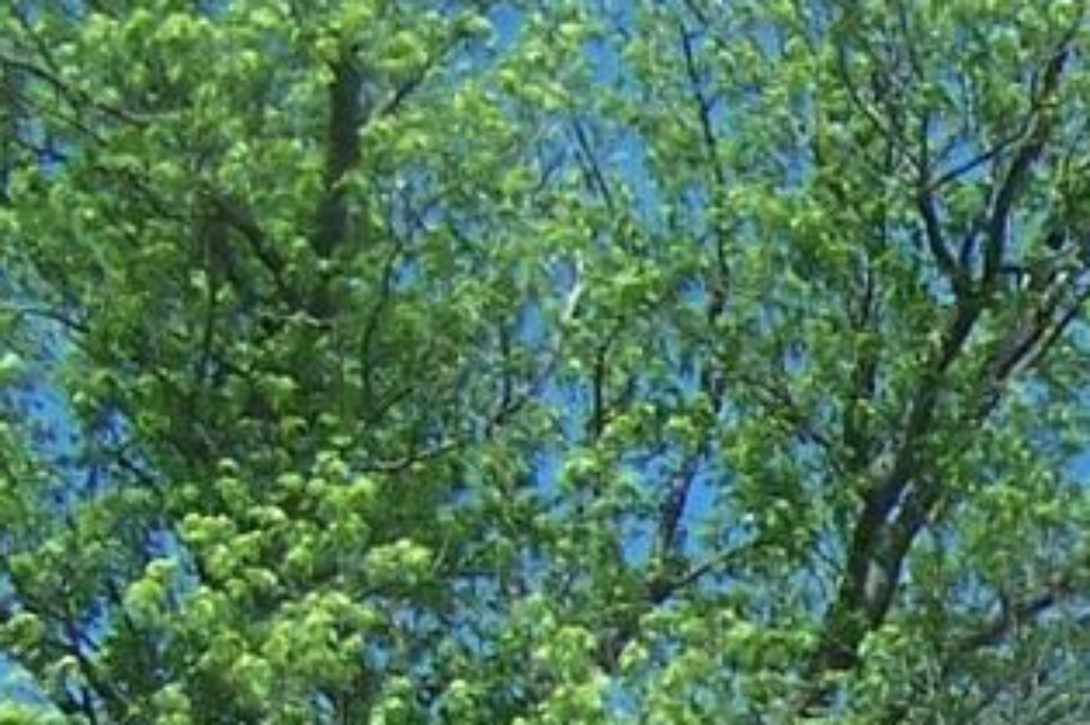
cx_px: 2260
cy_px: 1825
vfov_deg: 5.4
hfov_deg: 7.9
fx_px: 7474
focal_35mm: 247
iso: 80
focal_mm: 8
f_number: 4
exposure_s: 1/500
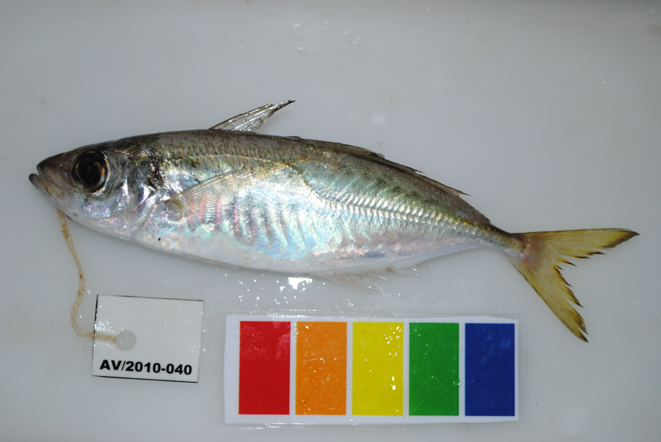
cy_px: 221
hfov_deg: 28.0
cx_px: 330
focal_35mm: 72
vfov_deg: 19.0
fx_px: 1324
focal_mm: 48
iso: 200
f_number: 5.6
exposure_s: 1/60
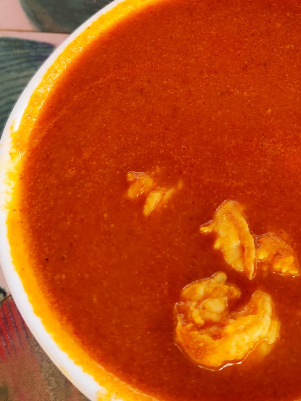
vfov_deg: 37.0
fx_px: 568
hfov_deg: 28.7
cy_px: 58
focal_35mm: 49
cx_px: 261
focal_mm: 6.19
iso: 200
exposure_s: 1/100
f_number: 1.65
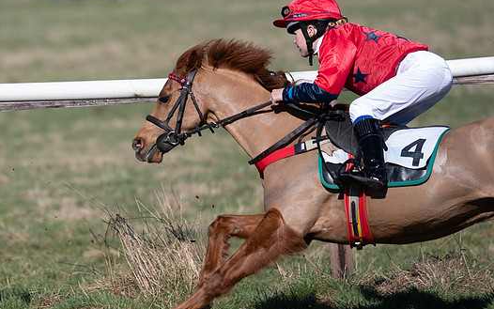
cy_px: 128
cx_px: 103
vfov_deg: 3.9
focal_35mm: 341
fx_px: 4592
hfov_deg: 6.2
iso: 50
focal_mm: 135
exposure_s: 1/4000
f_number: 1.8
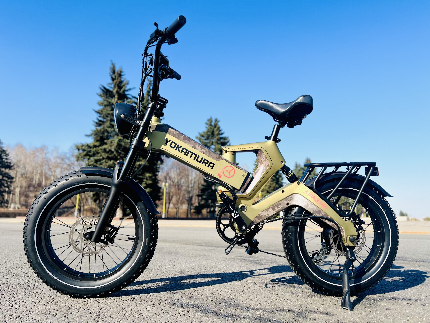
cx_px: 215
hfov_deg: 67.3
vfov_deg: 53.1
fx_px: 323
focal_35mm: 26
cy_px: 162
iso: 50
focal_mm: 5.7
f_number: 1.5
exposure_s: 1/2841
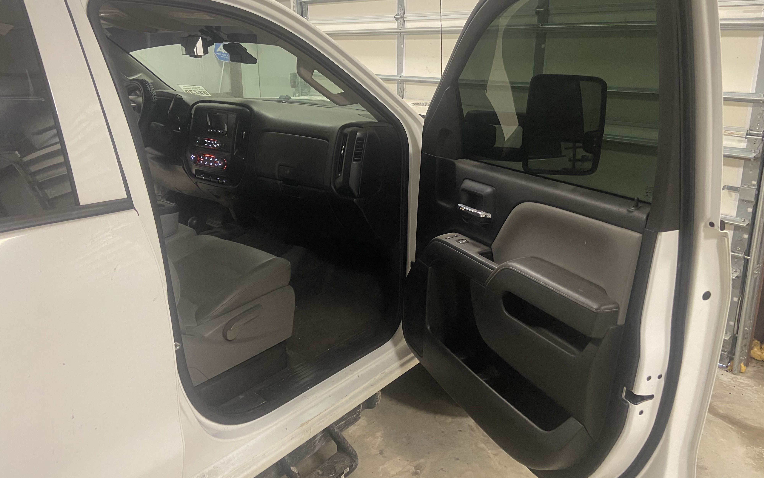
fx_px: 583
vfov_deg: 44.4
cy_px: 204
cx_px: 378
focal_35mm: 28
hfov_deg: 66.5
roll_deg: +1.0
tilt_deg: -13.6
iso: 320
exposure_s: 1/40
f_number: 1.8
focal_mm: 4.25
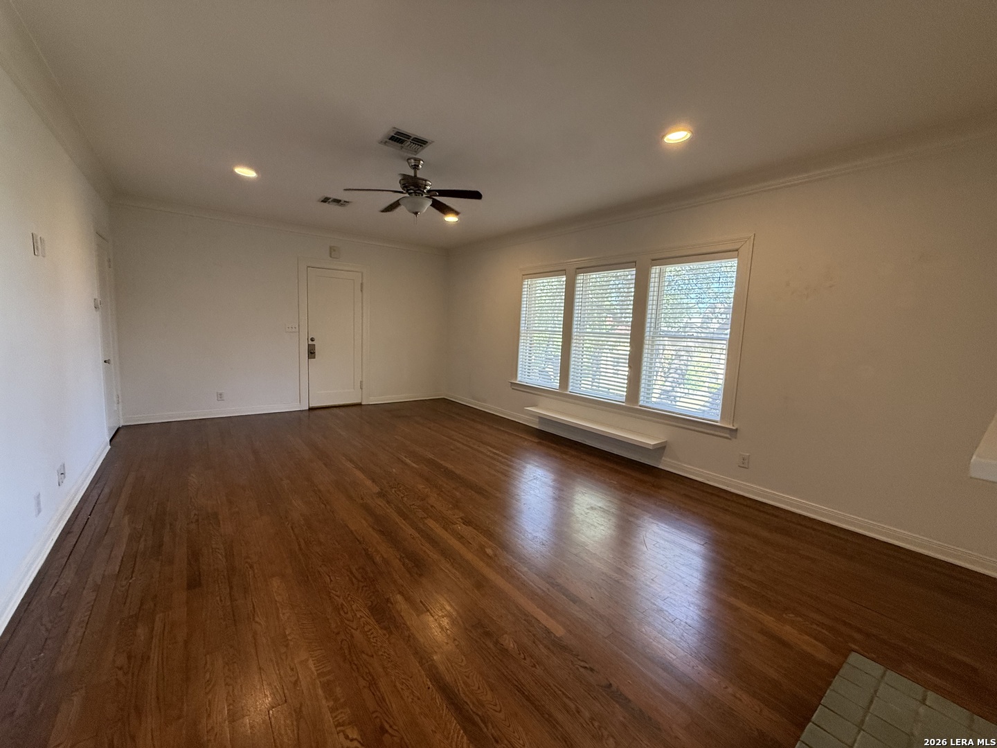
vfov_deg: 85.7
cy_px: 374
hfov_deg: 102.1
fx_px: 403
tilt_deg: -6.9
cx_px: 498
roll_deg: -2.4
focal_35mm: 14
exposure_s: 1/120
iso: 200
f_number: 2.2
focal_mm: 2.22
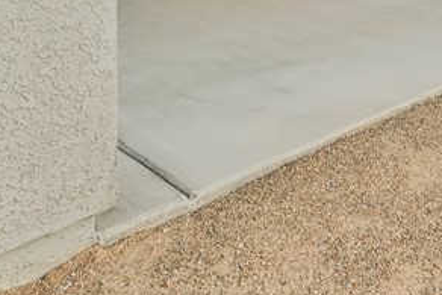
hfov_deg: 37.2
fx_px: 639
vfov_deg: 21.5
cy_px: -158
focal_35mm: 52
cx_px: 332
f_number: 8
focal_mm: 14
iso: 100
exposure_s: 1/100
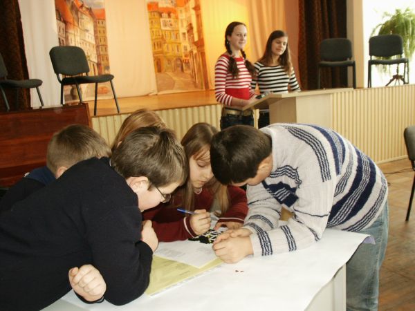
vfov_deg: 40.7
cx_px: 208
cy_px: 156
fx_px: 420
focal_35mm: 35
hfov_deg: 52.6
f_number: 3
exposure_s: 1/45
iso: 200
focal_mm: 7.18
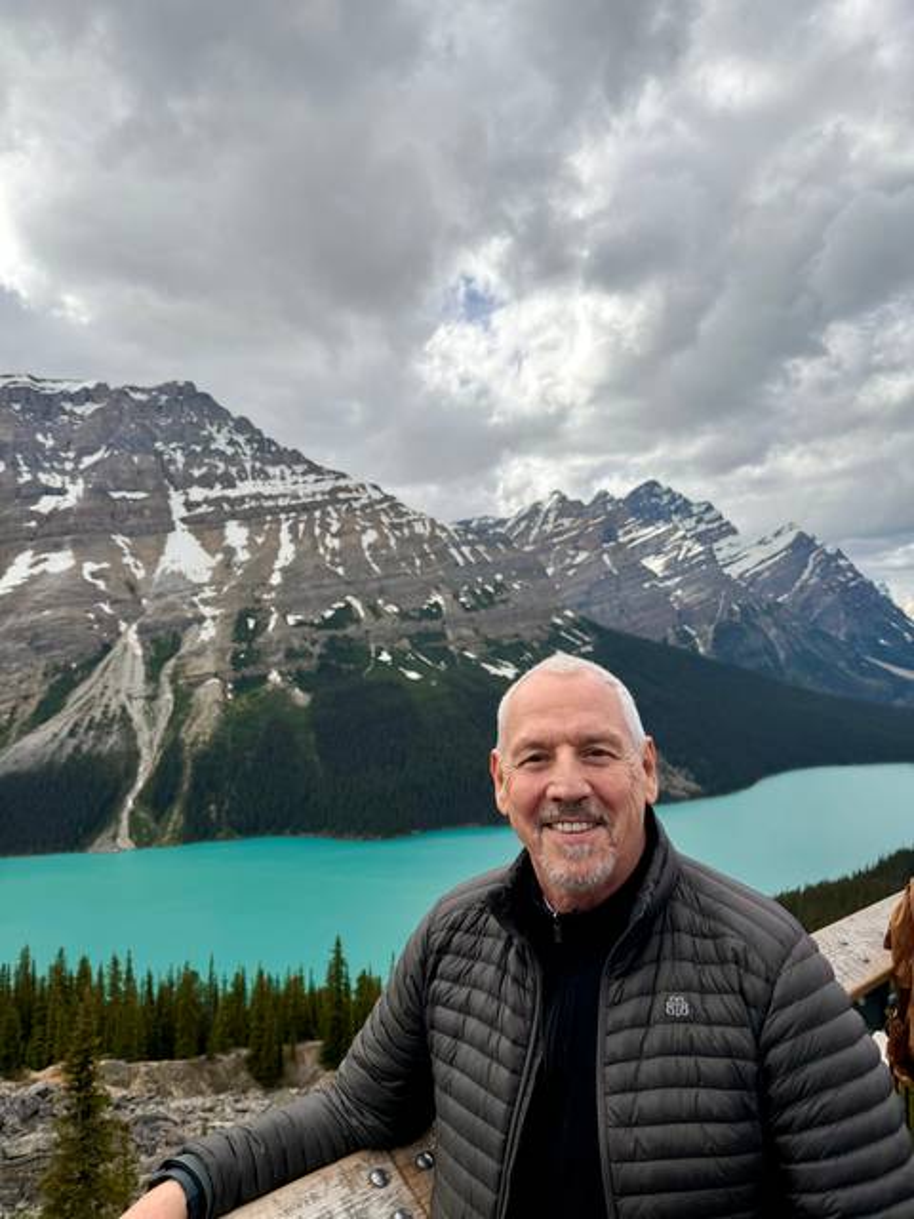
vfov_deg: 71.6
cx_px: 457
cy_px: 610
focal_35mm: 24
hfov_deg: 56.8
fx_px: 845
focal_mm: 6.76
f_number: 1.78
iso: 100
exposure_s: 1/6173
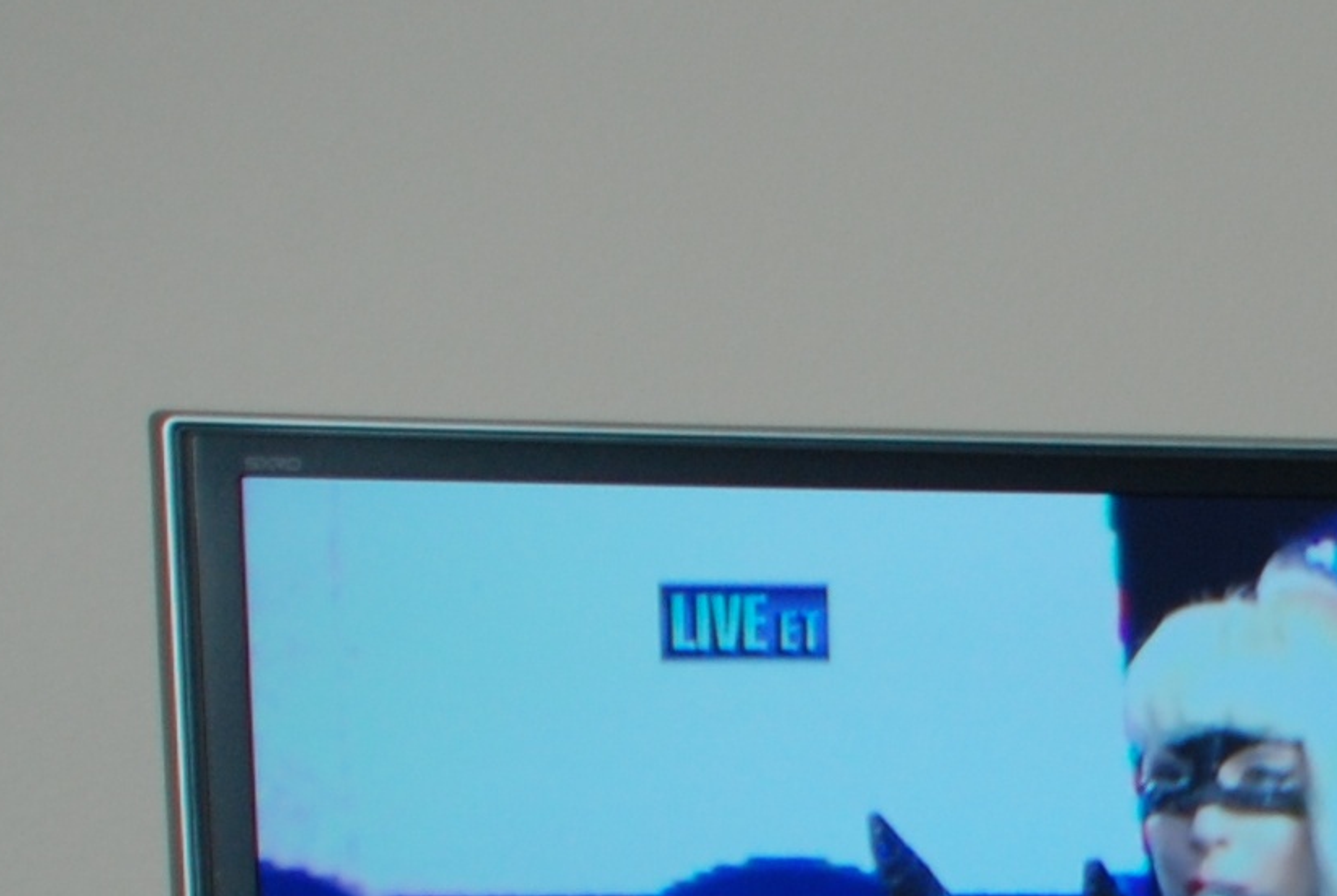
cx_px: 2445
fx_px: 5765
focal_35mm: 155
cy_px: 1545
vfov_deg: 8.6
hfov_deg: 12.1
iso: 200
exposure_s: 1/60
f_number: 3.8
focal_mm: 22
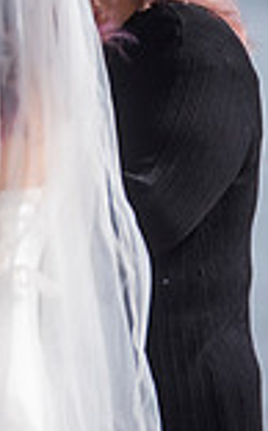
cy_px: -26
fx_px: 7788
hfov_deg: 2.0
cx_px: -528
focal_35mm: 664
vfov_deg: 3.2
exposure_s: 1/1000
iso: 100
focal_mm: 175
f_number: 2.8
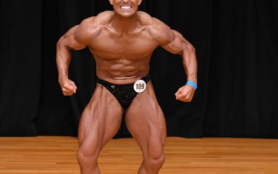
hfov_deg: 4.2
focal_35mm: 501
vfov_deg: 2.6
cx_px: 106
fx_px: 3797
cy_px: 113
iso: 3200
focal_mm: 190
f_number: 5.6
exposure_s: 1/400
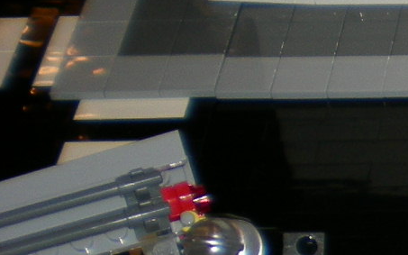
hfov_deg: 10.2
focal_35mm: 182
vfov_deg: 7.2
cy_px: 213
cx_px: 921
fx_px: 2023
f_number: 3.1
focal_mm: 6.3
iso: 50
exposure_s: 1/60
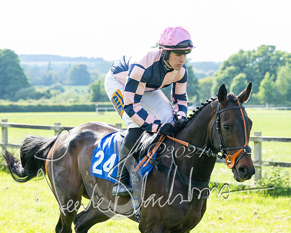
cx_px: 200
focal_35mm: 176
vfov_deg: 8.8
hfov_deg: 10.9
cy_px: 133
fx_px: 1517
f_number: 5
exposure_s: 1/1000
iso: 400
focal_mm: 87
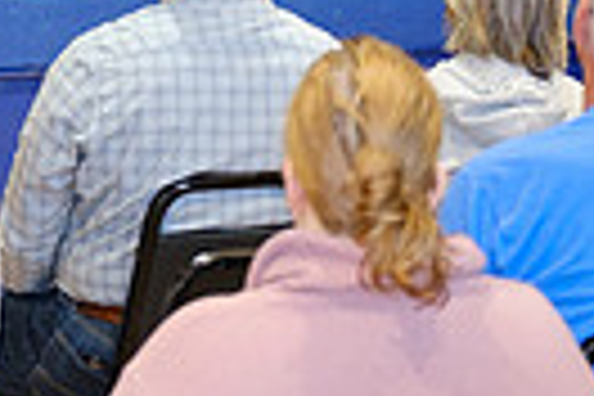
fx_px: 6105
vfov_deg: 3.7
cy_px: -380
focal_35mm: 370
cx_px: -238
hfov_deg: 5.5
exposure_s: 1/100
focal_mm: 56.3
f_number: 3.2
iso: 1600
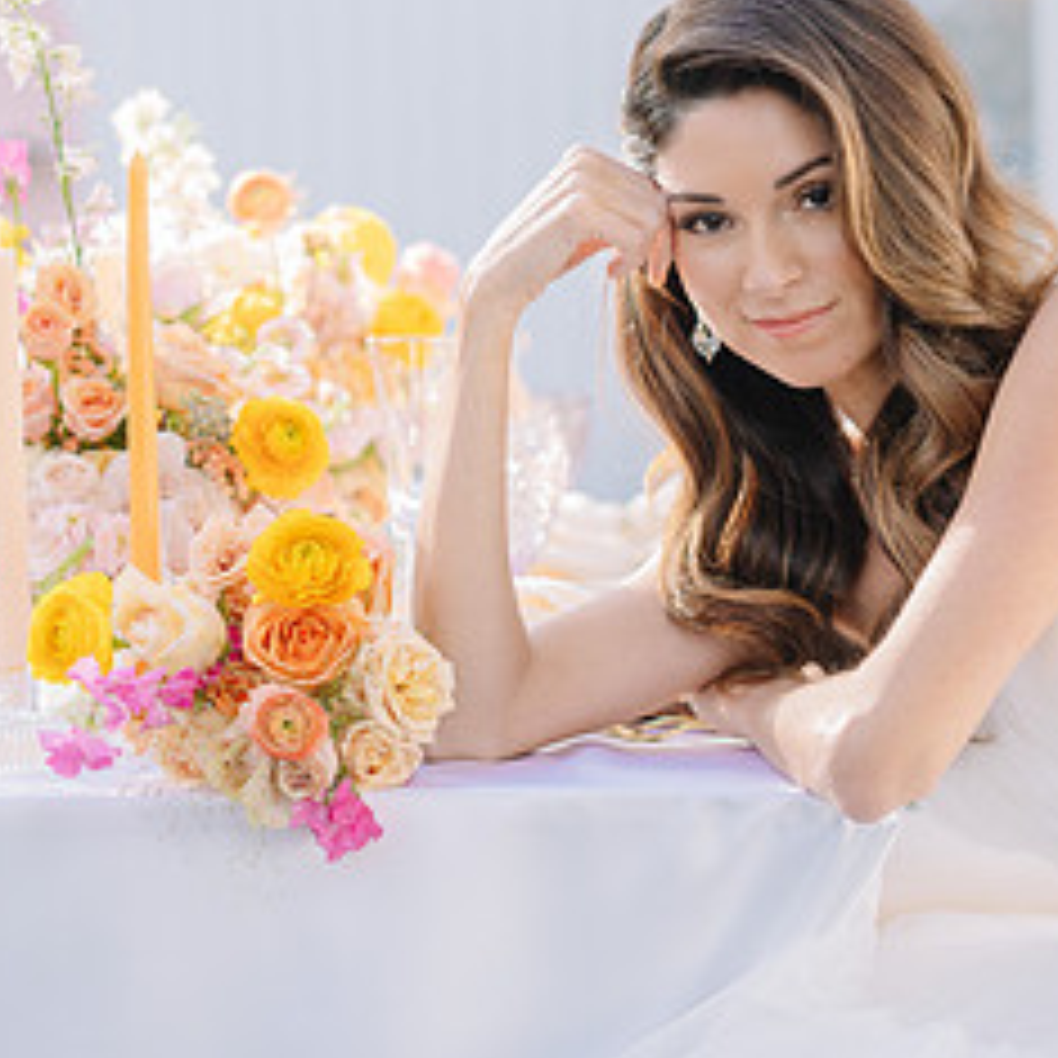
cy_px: 344
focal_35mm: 105
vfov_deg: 16.5
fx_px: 3631
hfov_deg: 16.6
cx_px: 594
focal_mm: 50
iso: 50
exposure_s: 1/200
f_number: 2.5
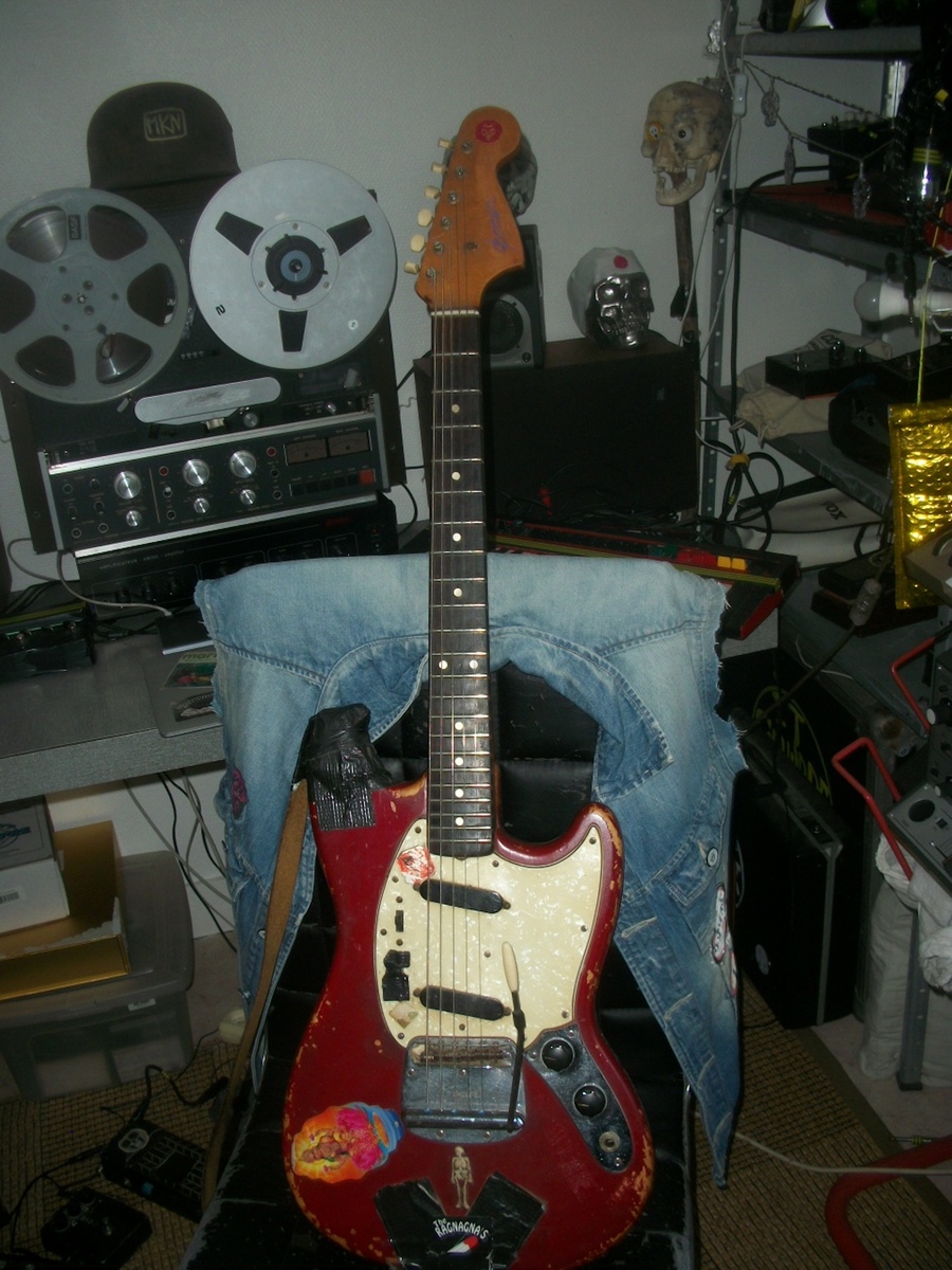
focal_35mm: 35
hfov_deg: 40.7
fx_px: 1283
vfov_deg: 52.6
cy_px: 635
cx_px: 476
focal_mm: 6.3
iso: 80
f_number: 3.1
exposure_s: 1/30
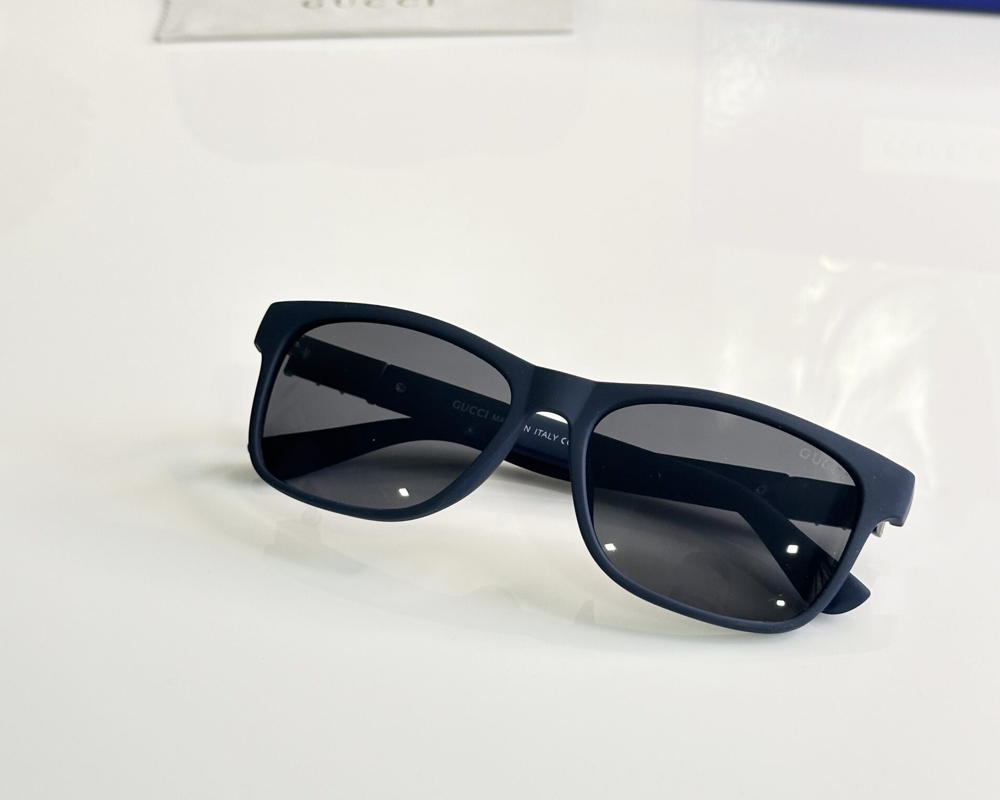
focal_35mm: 63
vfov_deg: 24.2
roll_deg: +1.4
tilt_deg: -34.2
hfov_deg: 30.0
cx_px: 504
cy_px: 460
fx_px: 1864
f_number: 1.78
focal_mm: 6.86
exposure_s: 1/50
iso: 100
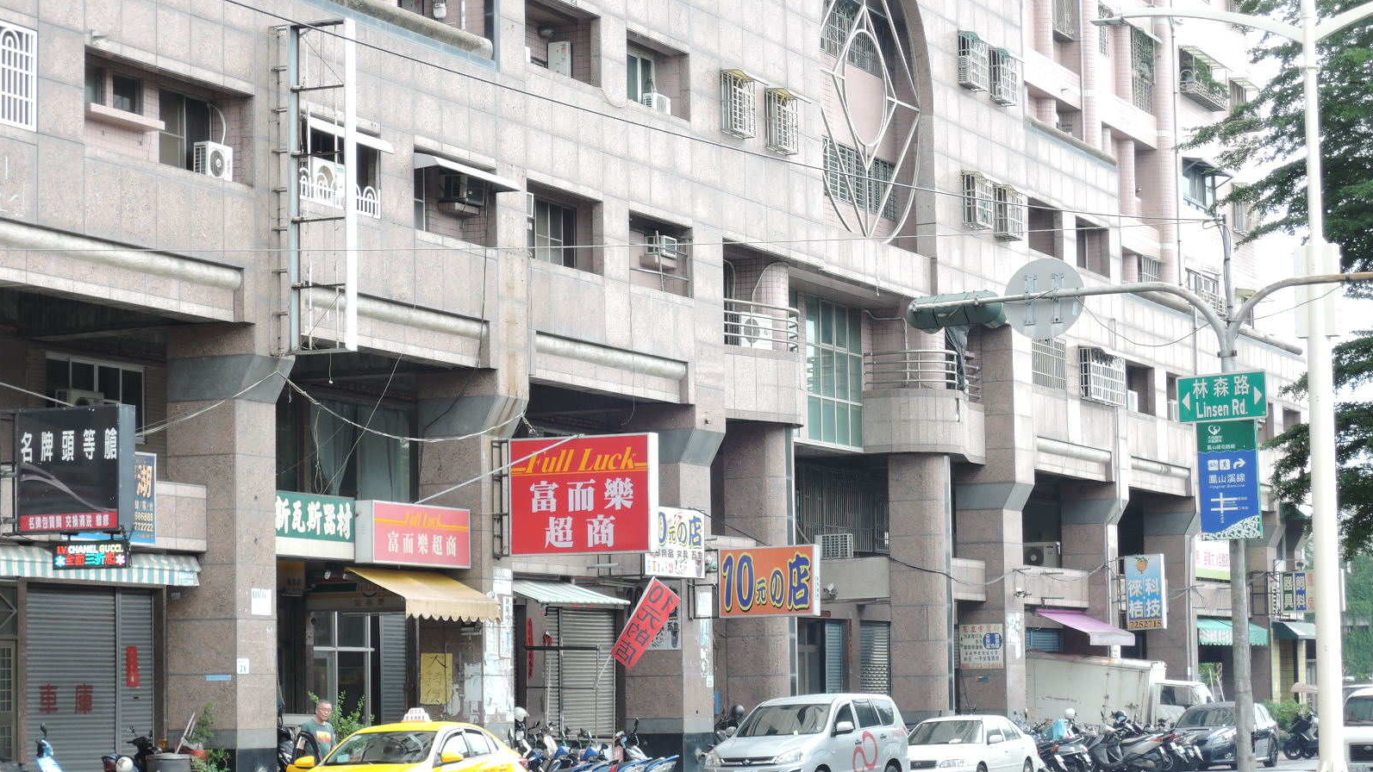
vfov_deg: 13.0
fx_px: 3386
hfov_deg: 22.9
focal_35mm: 93
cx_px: 687
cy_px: 432
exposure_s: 1/80
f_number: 4.5
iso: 80
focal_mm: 18.2
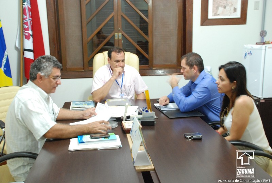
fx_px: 295
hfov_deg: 49.5
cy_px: 92
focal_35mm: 39
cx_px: 136
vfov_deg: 34.3
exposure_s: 1/8
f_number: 5
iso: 1250
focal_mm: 26
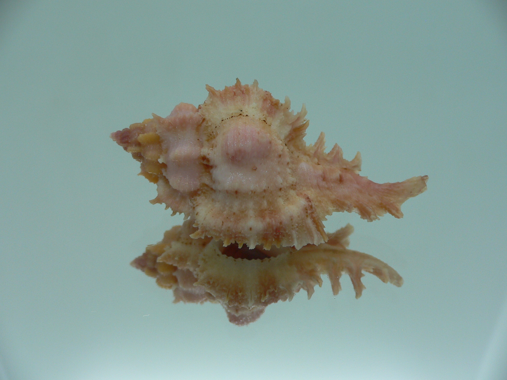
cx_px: 250
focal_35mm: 36
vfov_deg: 39.7
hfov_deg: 51.4
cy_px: 193
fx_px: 527
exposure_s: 1/60
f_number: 2.8
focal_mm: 4.6
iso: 80
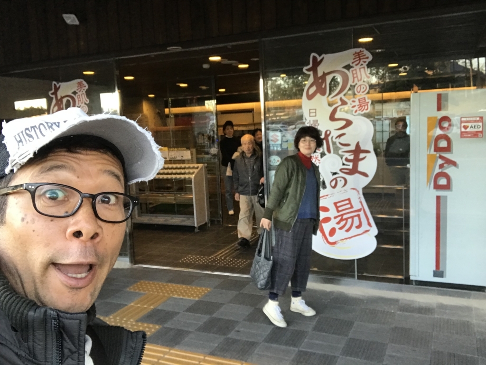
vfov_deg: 44.2
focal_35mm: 32
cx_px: 243
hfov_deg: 56.8
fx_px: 449
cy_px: 182
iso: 40
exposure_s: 1/30
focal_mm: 2.87
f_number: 2.2
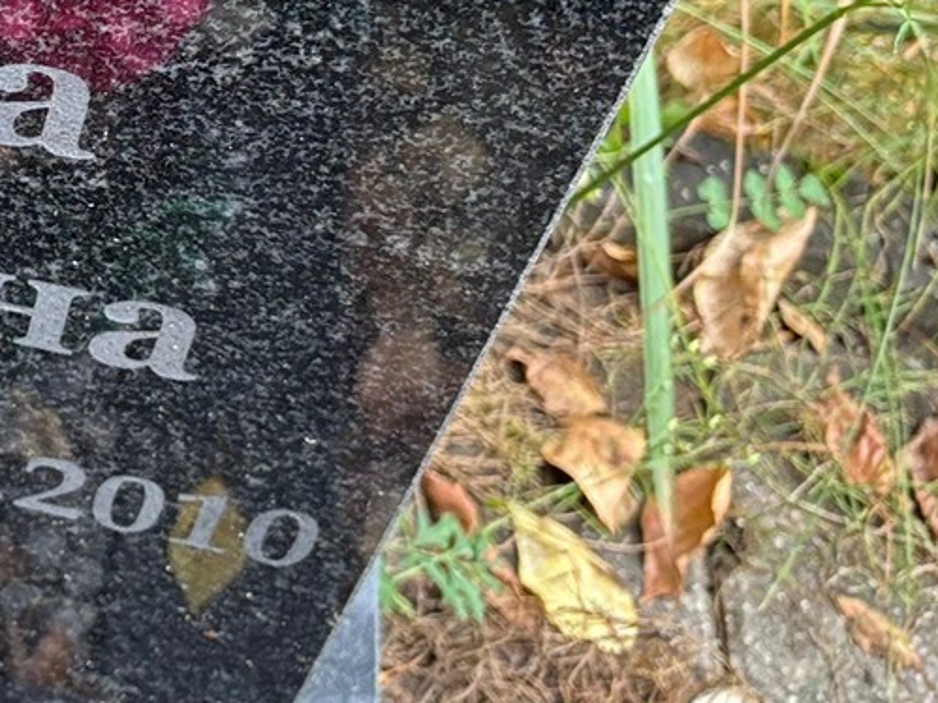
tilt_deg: -45.1
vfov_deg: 19.3
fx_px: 2032
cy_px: 77
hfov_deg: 22.2
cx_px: -400
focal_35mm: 75
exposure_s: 1/60
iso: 200
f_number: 1.6
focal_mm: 5.96
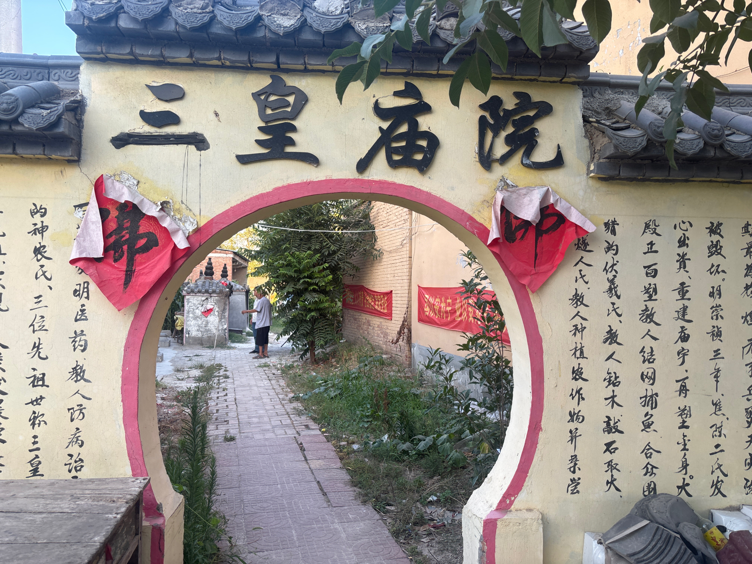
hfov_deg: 67.3
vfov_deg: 53.1
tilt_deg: +0.4
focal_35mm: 26
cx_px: 376
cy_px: 282
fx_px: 565
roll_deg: +0.6
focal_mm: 5.96
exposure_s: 1/121
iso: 32
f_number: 1.6
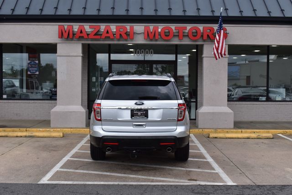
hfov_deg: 43.6
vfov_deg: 29.8
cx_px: 146
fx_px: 365
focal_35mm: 45
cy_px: 98
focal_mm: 30
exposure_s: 1/400
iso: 400
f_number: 11
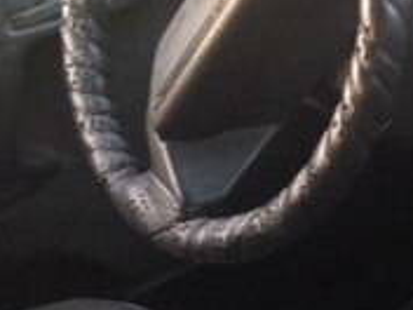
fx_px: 1479
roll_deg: +3.8
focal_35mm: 124
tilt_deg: -32.9
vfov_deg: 11.8
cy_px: 318
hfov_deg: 14.1
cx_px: 734
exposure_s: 1/20
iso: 80
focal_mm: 4.12
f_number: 2.4
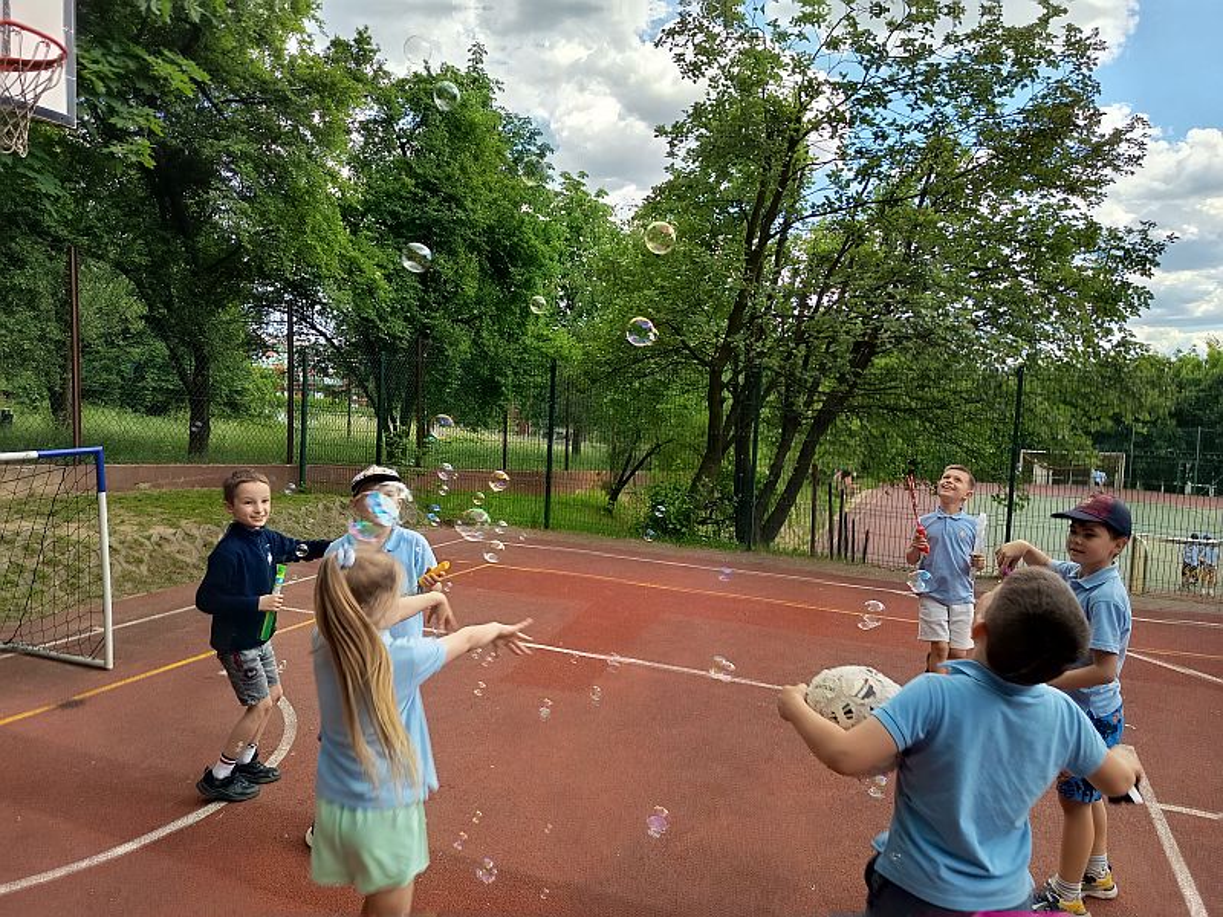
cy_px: 458
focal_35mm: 24
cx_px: 612
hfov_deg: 71.6
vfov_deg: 56.8
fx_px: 848
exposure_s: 1/145
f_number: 1.7
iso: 50
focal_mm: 5.27
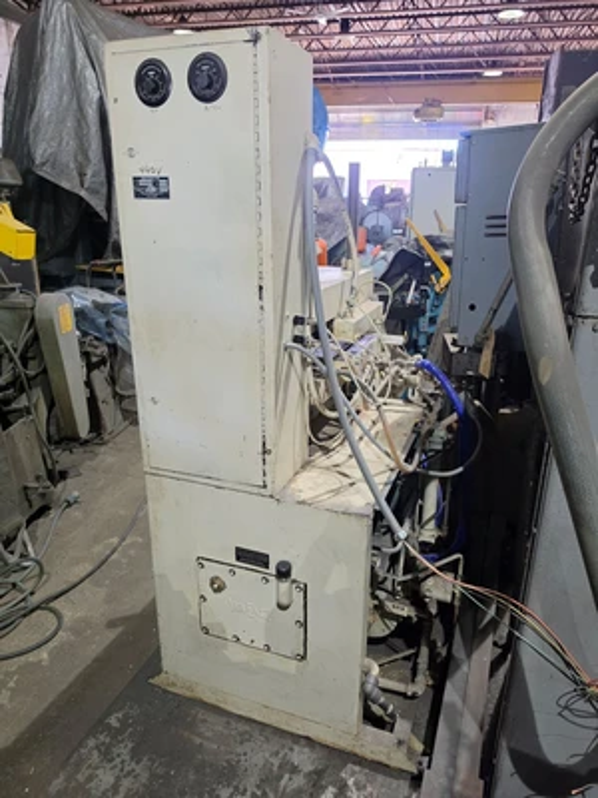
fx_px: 530
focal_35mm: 23
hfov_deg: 58.9
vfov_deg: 73.9
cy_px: 399
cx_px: 299
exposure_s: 1/120
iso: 200
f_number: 1.4
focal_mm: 6.5
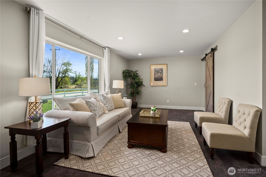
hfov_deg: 93.2
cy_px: 88
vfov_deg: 70.5
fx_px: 126
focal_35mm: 17
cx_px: 133
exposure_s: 1/25
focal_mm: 17
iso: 1000
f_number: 7.1
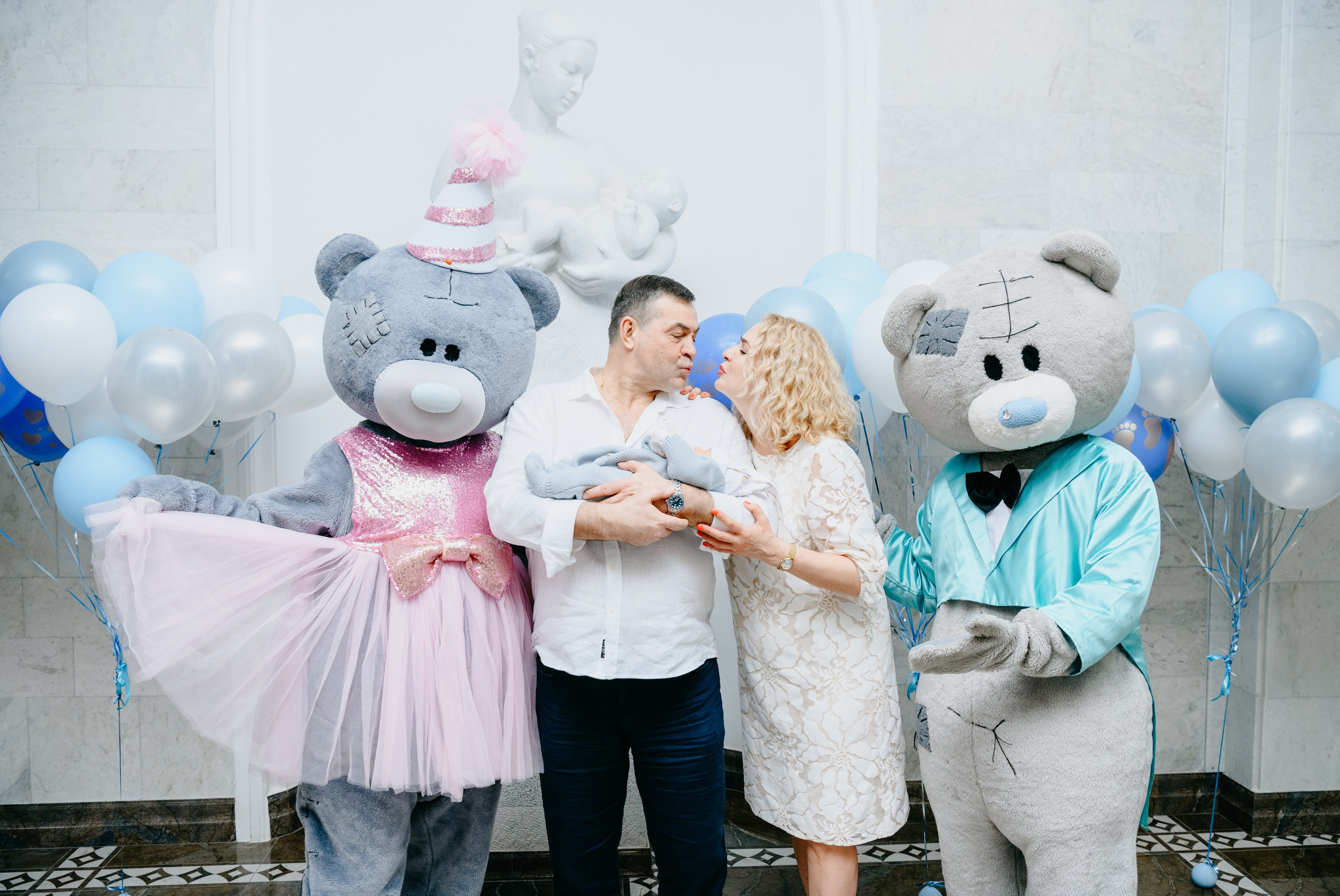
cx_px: 681
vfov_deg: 41.9
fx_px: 1171
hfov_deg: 59.5
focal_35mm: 31
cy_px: 442
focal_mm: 30
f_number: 4
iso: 320
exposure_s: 1/160
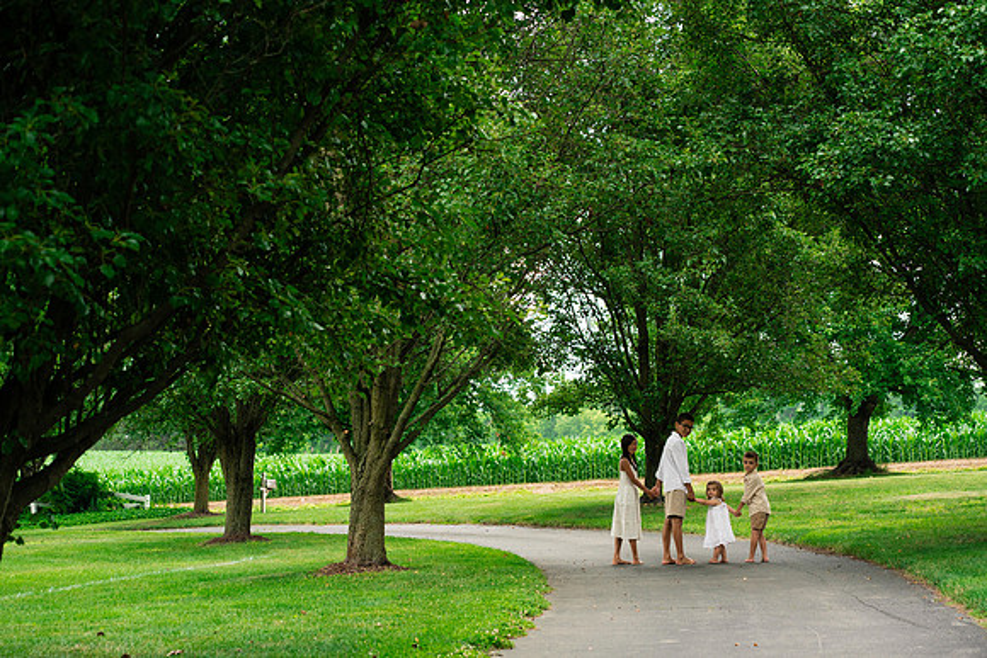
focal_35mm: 85
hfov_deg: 23.9
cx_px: 494
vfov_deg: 16.1
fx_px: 2331
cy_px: 329
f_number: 5
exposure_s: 1/320
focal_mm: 85
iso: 400
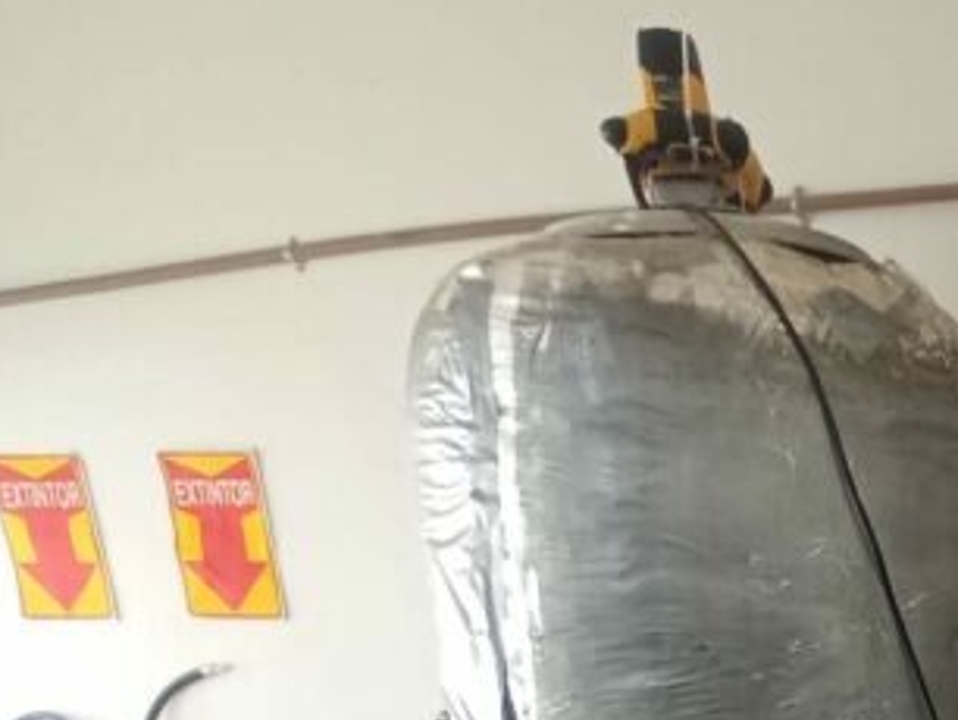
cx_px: 1171
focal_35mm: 47
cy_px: 1061
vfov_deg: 24.5
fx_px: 1302
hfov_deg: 32.7
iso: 219
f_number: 2.2
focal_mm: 1.65
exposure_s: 1/30
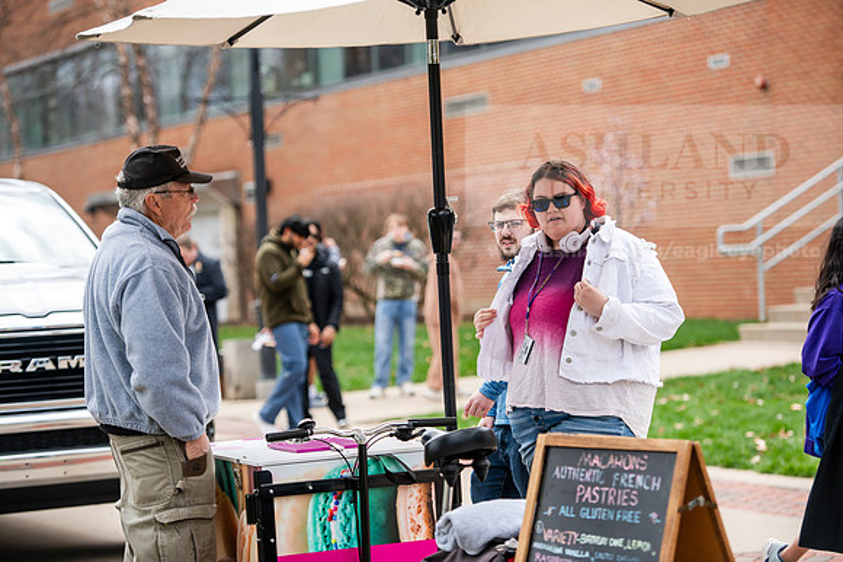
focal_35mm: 112
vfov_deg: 12.2
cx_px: 422
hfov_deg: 18.3
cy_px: 281
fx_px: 2623
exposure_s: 1/1000
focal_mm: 112
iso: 160
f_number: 3.2
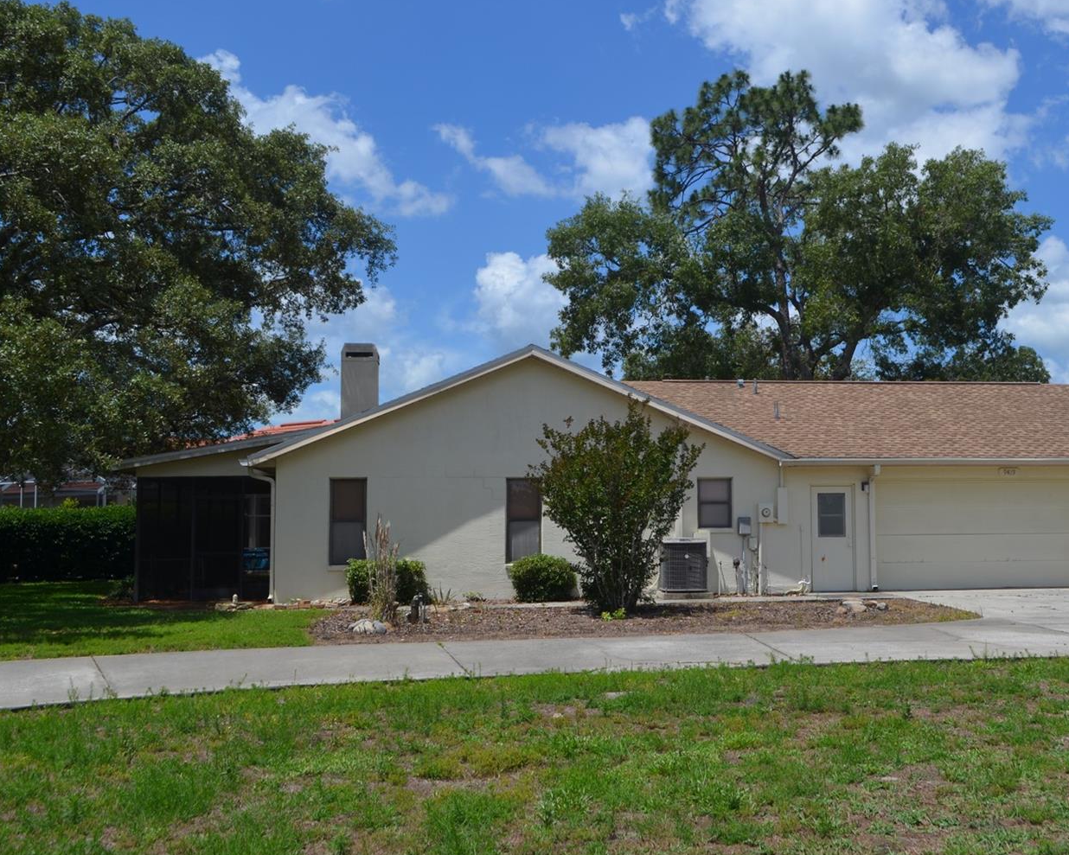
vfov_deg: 37.3
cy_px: 410
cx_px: 676
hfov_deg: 45.4
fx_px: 1266
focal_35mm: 40
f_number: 9
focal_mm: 22
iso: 100
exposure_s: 1/320
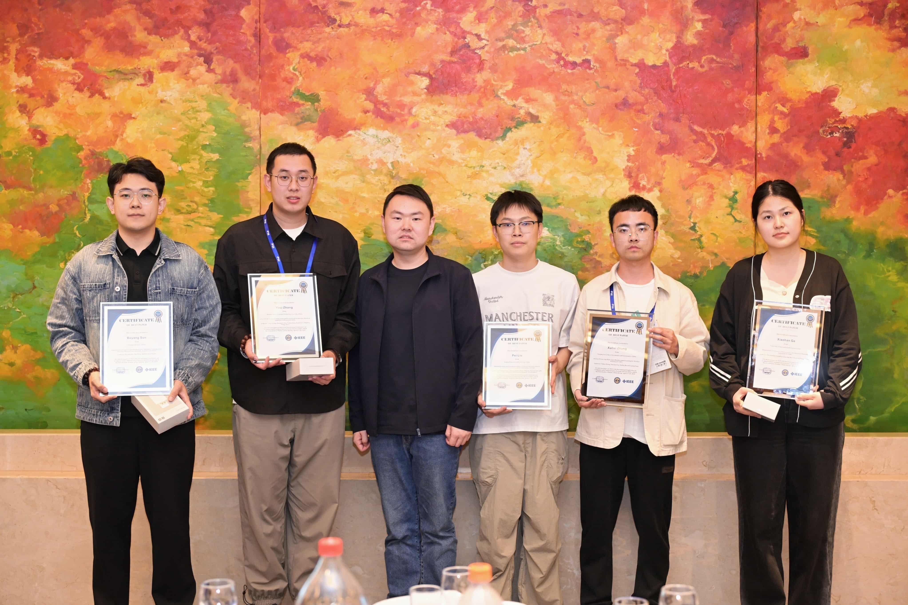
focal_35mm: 53
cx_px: 454
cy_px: 302
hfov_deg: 37.5
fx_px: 1337
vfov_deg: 25.5
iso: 2000
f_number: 4
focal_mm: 53
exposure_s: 1/100
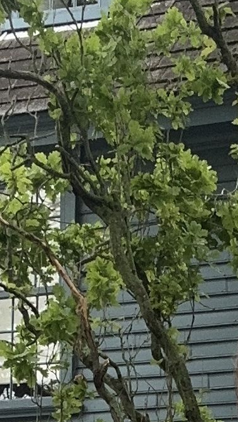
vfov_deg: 13.1
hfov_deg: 7.8
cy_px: 718
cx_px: 388
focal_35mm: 151
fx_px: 1693
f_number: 1.9
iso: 25
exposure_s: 1/221
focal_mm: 2.69
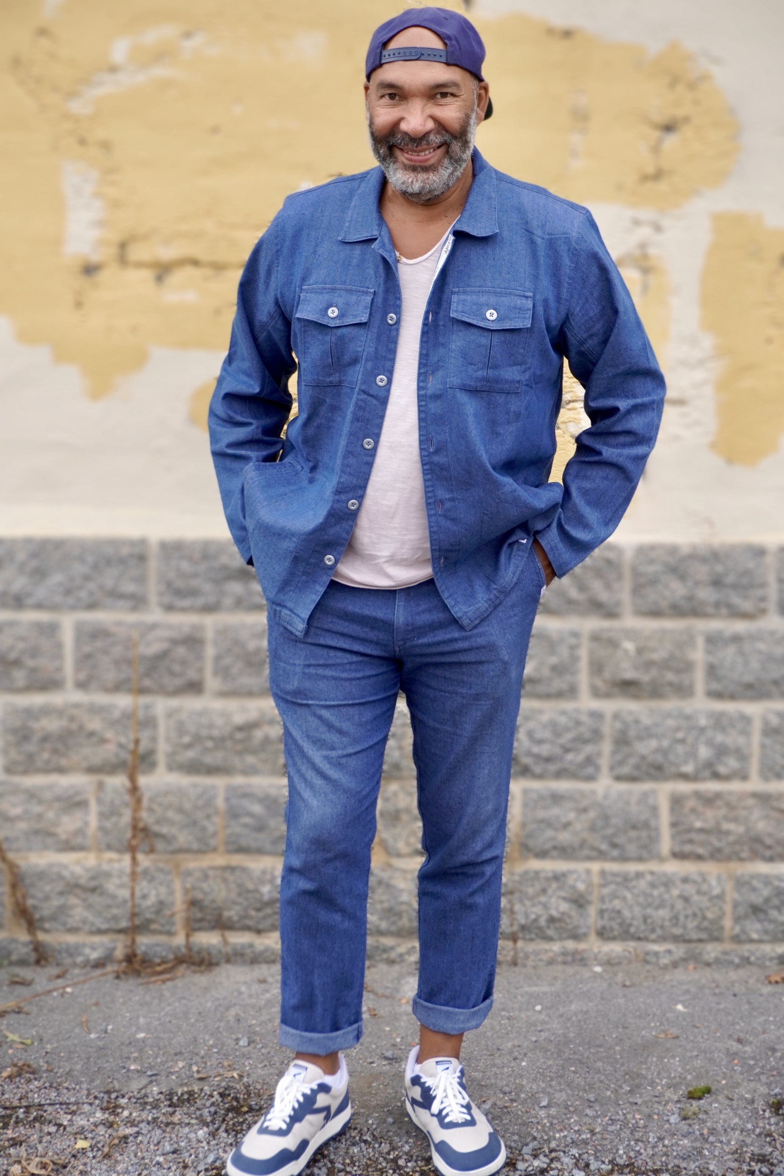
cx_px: 392
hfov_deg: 22.6
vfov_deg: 33.4
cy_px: 588
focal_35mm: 60
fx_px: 1960
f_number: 5.6
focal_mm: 40
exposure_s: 1/160
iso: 250
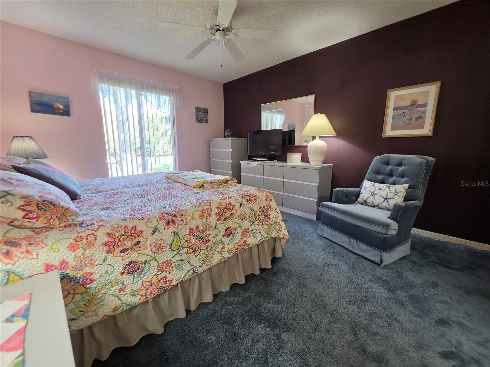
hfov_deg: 106.2
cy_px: 184
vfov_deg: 89.9
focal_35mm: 13
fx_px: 184
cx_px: 245
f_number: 1.9
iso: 160
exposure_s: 1/60
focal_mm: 2.2
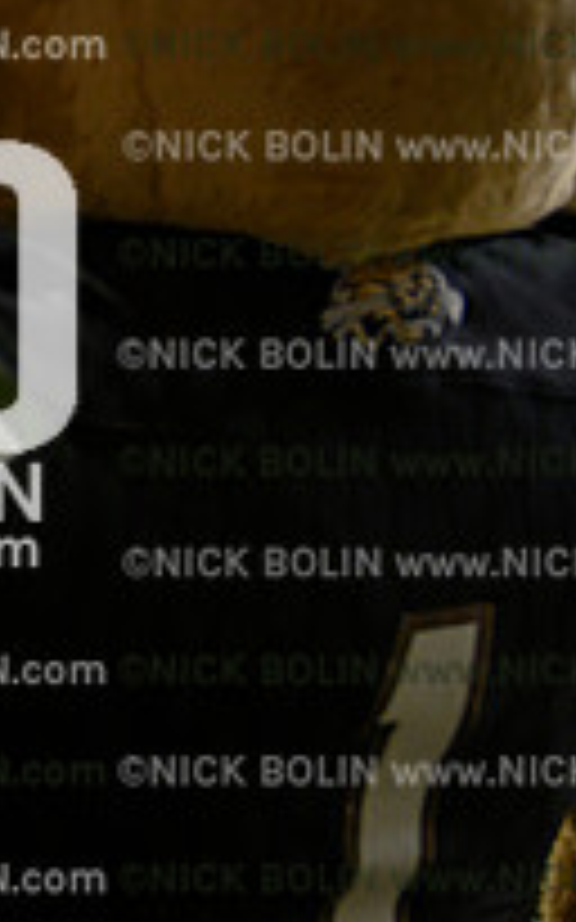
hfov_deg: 15.6
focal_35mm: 78
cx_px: -243
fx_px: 1960
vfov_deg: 26.4
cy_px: 358
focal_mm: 27
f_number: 4
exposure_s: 1/60
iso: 2000
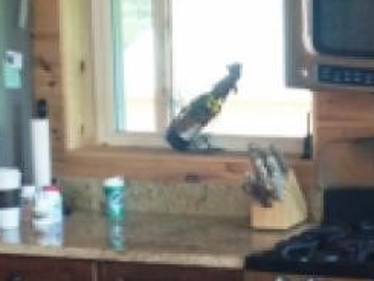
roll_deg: -0.2
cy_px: 224
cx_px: 345
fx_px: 1492
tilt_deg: -9.3
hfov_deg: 14.1
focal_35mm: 138
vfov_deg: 10.7
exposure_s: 1/20
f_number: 2.4
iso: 125
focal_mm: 4.12
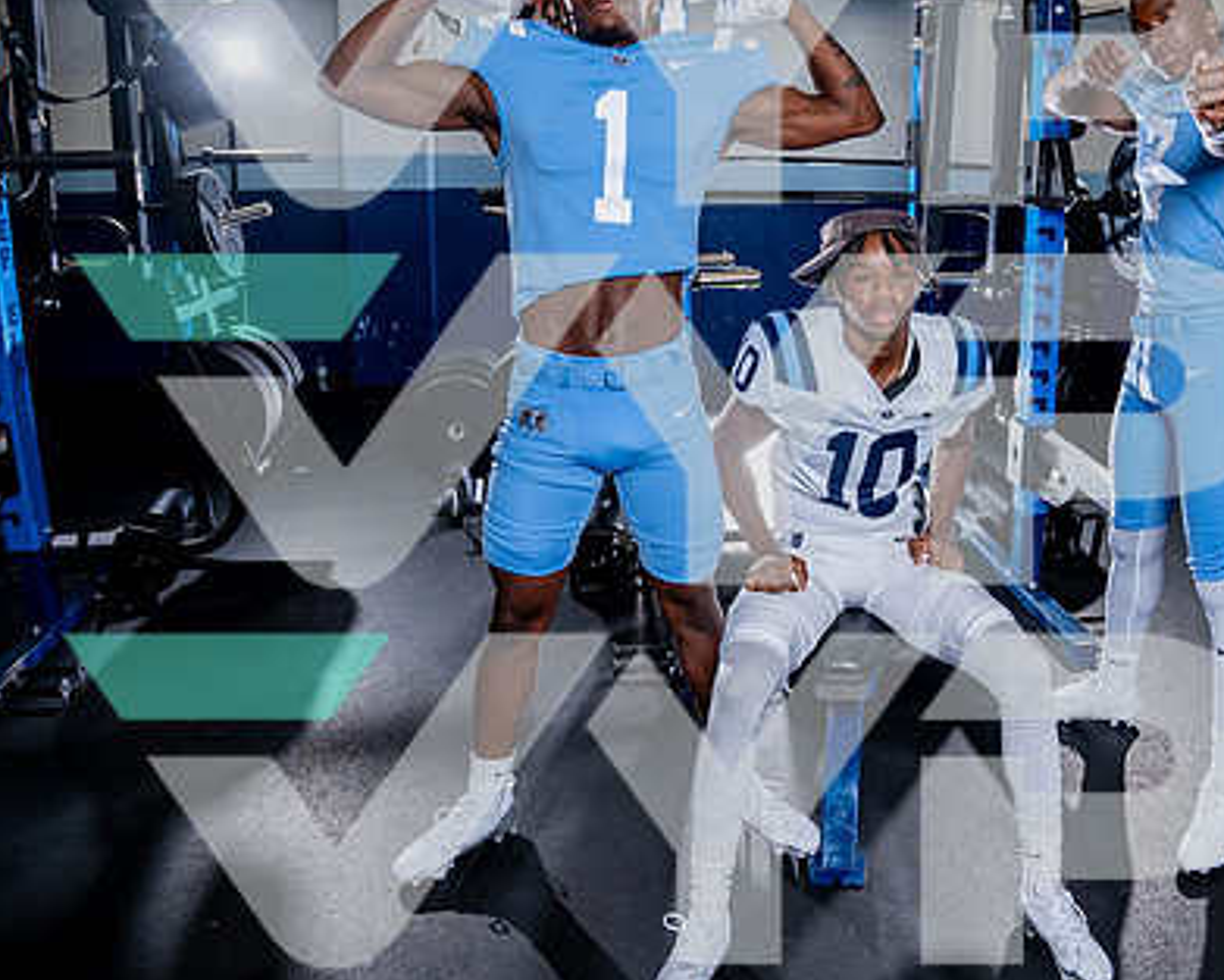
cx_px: 870
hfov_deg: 56.7
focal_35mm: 30
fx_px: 1087
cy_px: 421
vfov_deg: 48.4
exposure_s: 1/250
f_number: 4
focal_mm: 20
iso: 100
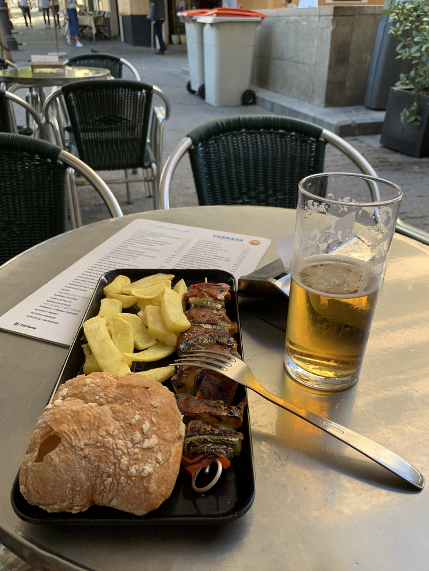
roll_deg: +1.5
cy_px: 288
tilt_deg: -29.5
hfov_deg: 51.4
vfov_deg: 65.3
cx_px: 218
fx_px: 446
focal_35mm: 27
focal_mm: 4.25
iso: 25
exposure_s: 1/121
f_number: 1.8
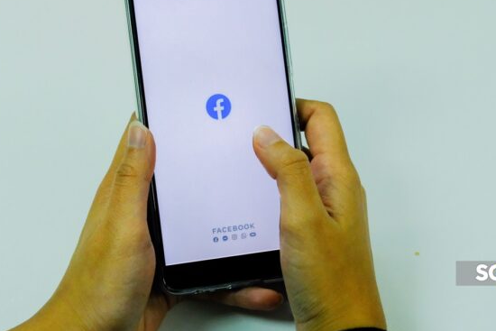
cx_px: 257
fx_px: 1447
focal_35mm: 105
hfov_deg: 19.5
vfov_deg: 13.0
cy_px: 124
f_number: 5.6
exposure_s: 1/500
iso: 4000
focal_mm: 55
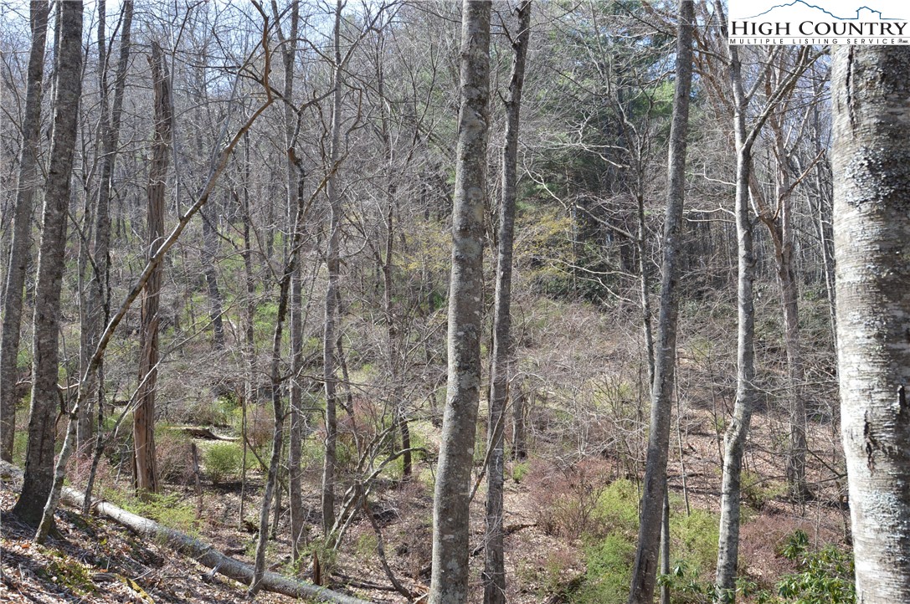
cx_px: 455
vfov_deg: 36.8
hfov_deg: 53.2
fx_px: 909
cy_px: 302
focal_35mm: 36
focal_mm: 24
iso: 140
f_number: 5.6
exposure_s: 1/125
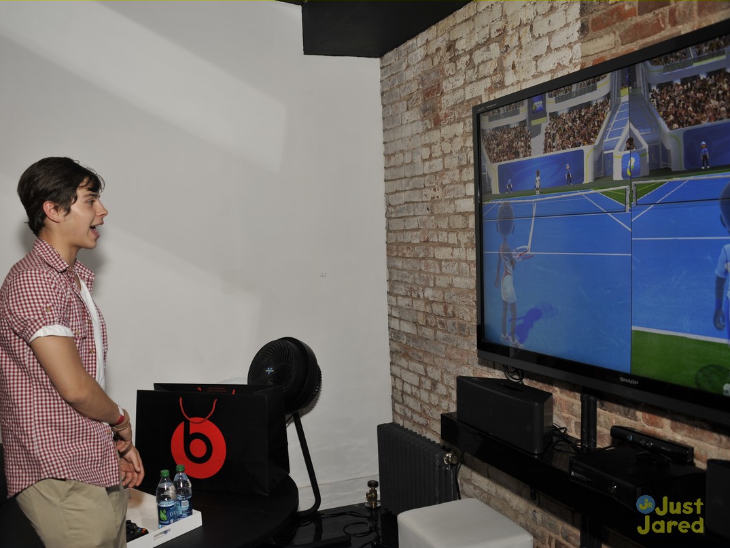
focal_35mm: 35
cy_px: 275
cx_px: 323
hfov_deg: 52.5
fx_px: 738
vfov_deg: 40.7
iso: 400
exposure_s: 1/60
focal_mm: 32
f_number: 4.5
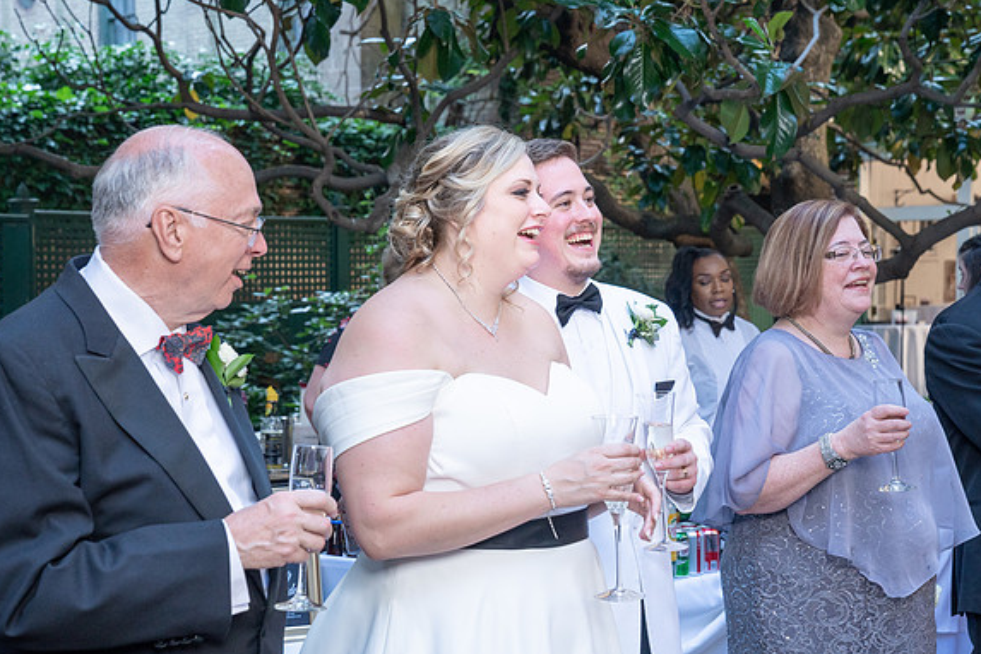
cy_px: 320
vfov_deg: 22.3
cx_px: 422
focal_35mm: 61
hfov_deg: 32.8
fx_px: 1662
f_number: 5.6
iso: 1250
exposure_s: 1/250
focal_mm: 52
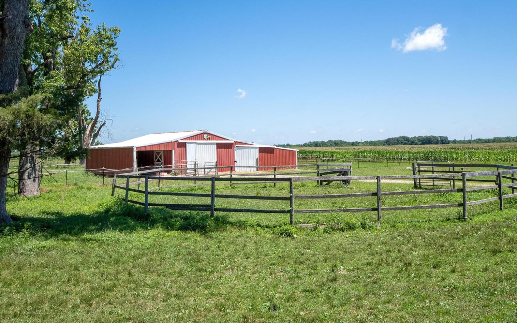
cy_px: 155
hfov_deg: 52.8
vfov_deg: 34.4
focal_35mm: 37
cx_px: 258
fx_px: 521
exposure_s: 1/400
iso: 400
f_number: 10
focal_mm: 18
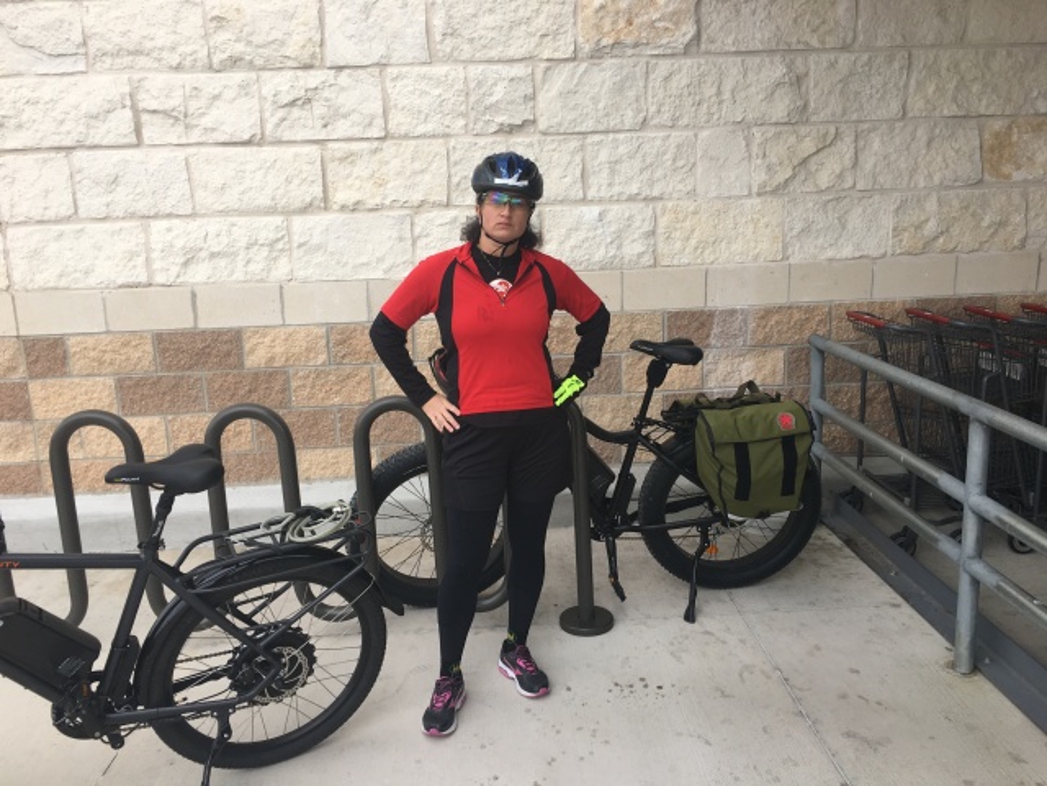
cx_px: 524
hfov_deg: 61.7
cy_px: 393
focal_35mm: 29
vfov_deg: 48.2
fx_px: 877
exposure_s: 1/301
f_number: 2.2
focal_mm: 4.15
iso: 25
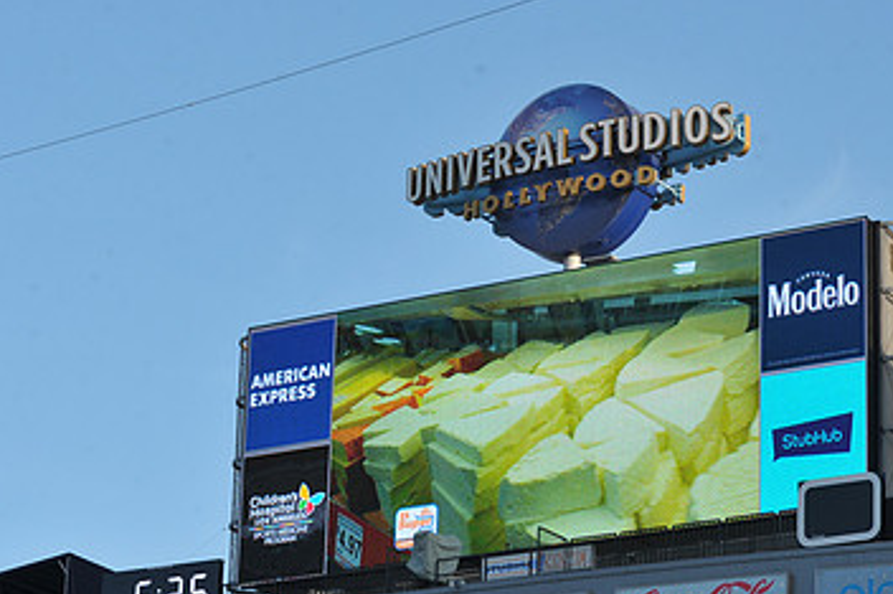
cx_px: 586
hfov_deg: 15.5
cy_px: 363
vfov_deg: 10.4
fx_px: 3271
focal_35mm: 132
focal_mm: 80
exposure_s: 1/400
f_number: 10
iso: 400
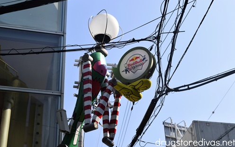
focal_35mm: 70
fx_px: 445
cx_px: 118
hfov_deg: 29.6
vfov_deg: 18.7
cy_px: 69
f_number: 10
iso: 200
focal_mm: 45
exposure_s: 1/400
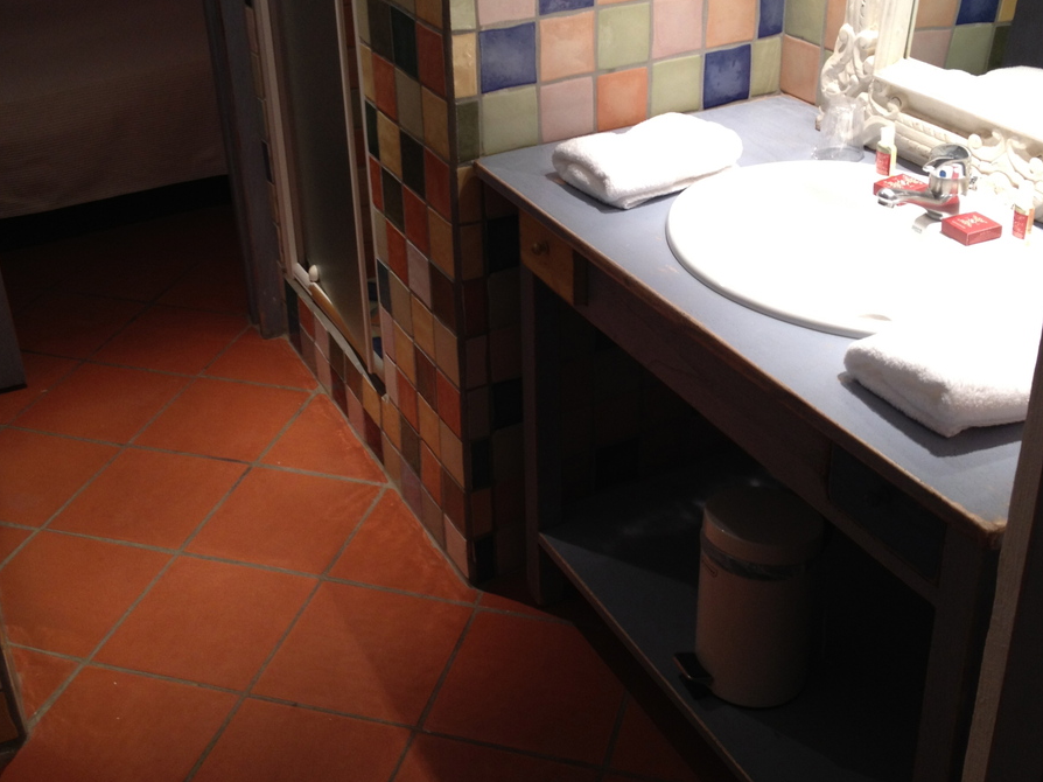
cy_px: 309
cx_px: 522
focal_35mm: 47
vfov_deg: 30.8
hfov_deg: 40.4
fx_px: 1416
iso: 80
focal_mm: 4.28
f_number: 2.4
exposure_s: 1/20
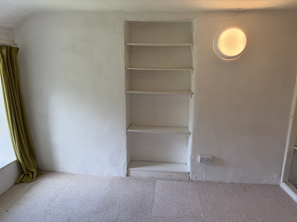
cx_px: 148
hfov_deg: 71.6
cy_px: 111
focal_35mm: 24
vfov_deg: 56.8
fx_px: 206
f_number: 1.78
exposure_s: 1/100
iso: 100
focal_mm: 6.76
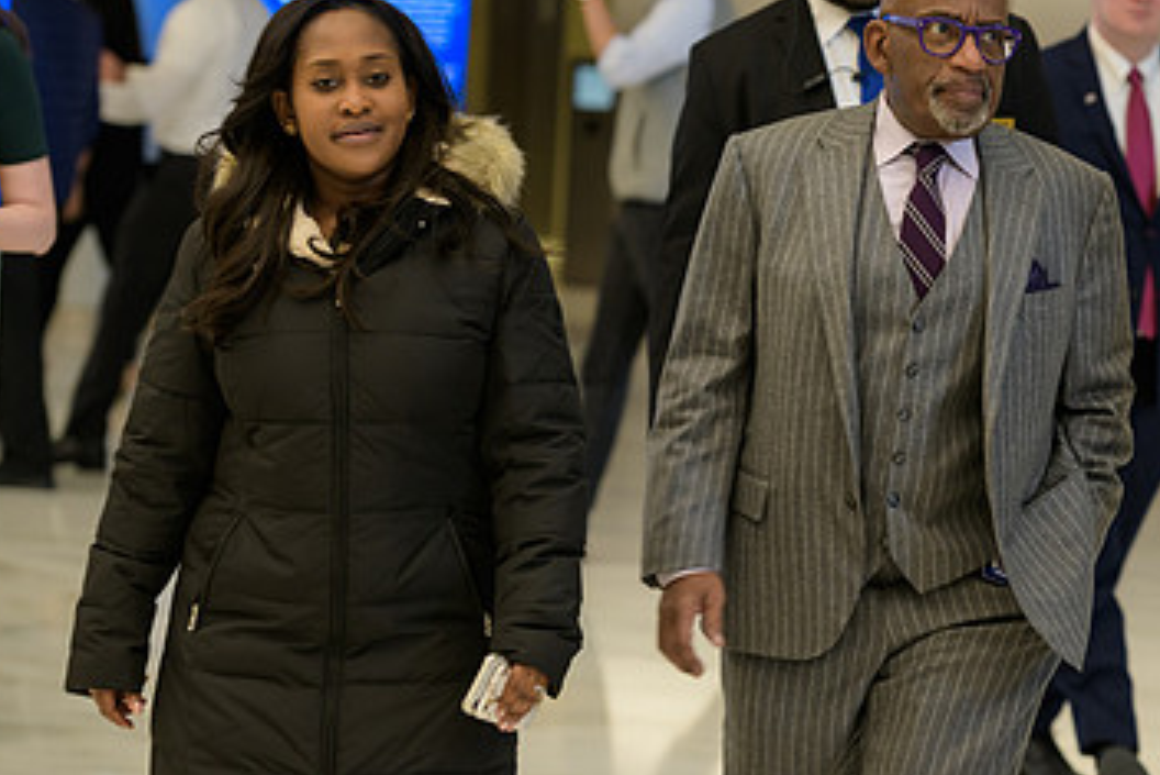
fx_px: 5415
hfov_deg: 12.2
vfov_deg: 8.2
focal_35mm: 168
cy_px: 282
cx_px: 854
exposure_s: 1/125
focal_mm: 102
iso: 400
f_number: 4
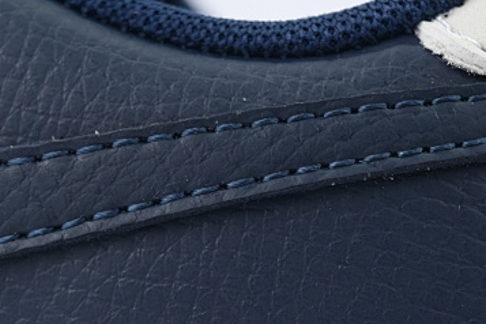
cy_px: 333
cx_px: 200
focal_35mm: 222
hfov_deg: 9.3
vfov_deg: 6.2
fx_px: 2997
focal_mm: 99
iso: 400
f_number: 9
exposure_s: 1/100
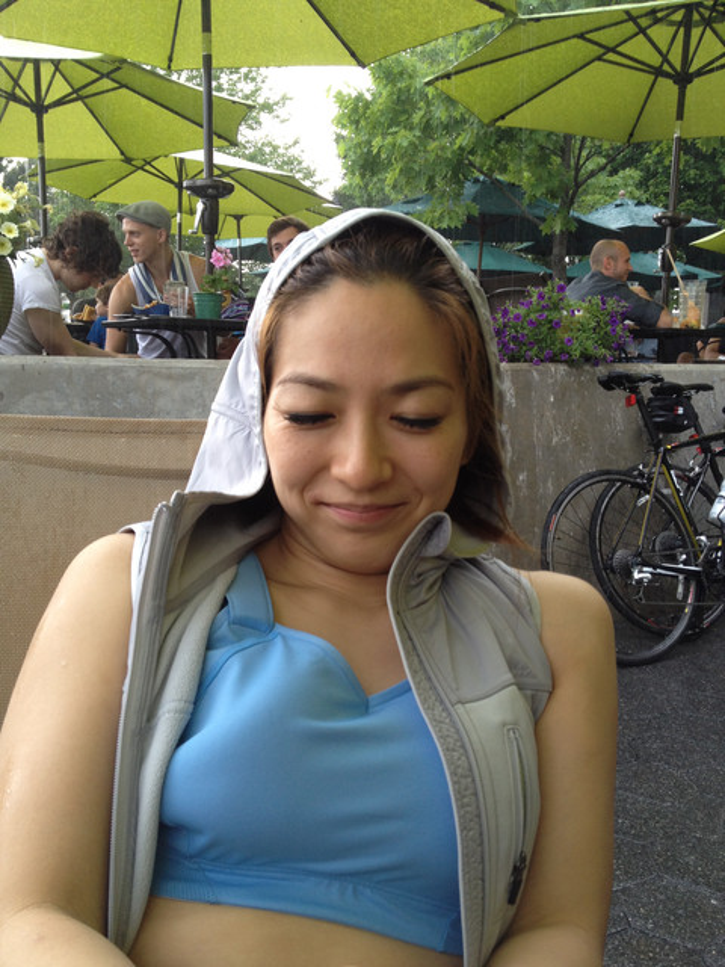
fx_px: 977
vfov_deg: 52.6
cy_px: 484
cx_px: 362
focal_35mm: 35
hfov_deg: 40.7
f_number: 2.4
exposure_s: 1/40
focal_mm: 4.28
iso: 80
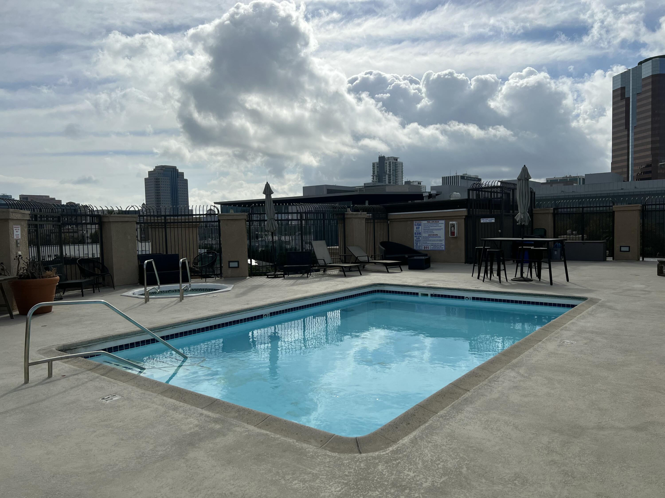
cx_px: 332
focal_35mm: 26
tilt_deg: -2.9
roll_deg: +2.2
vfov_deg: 53.1
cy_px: 249
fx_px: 499
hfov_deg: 67.3
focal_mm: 5.7
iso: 50
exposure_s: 1/12658
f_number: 1.5
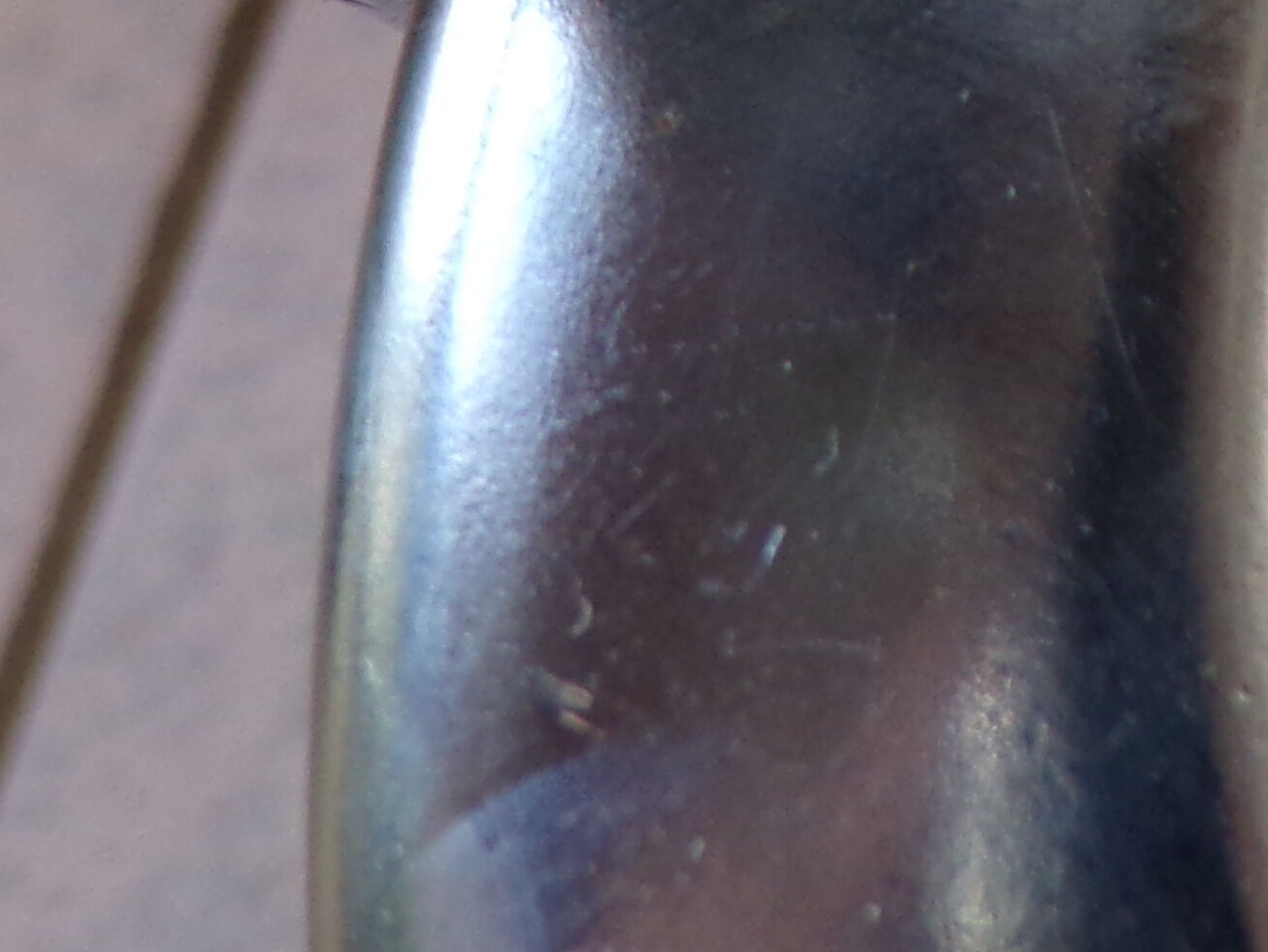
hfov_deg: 18.1
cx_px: 2022
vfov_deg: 14.3
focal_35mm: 94
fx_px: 3444
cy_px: -610
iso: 80
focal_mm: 4.3
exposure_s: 1/105
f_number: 3
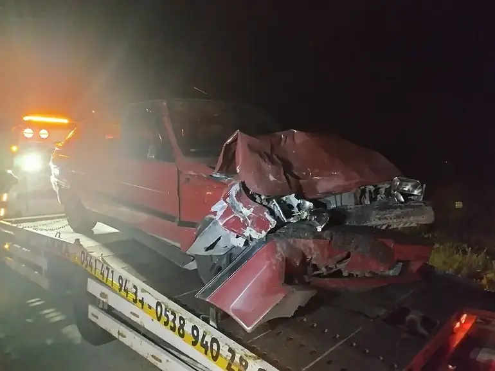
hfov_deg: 71.6
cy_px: 186
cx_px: 248
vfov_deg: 56.8
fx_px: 343
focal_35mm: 24
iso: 5000
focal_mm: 5.31
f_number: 1.7
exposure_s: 1/17
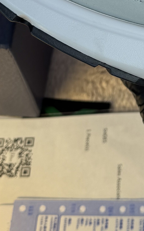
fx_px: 615
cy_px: -34
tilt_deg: -57.4
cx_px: 197
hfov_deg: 12.8
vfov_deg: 20.1
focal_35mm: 98
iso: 80
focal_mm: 6.76
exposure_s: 1/980
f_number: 1.78
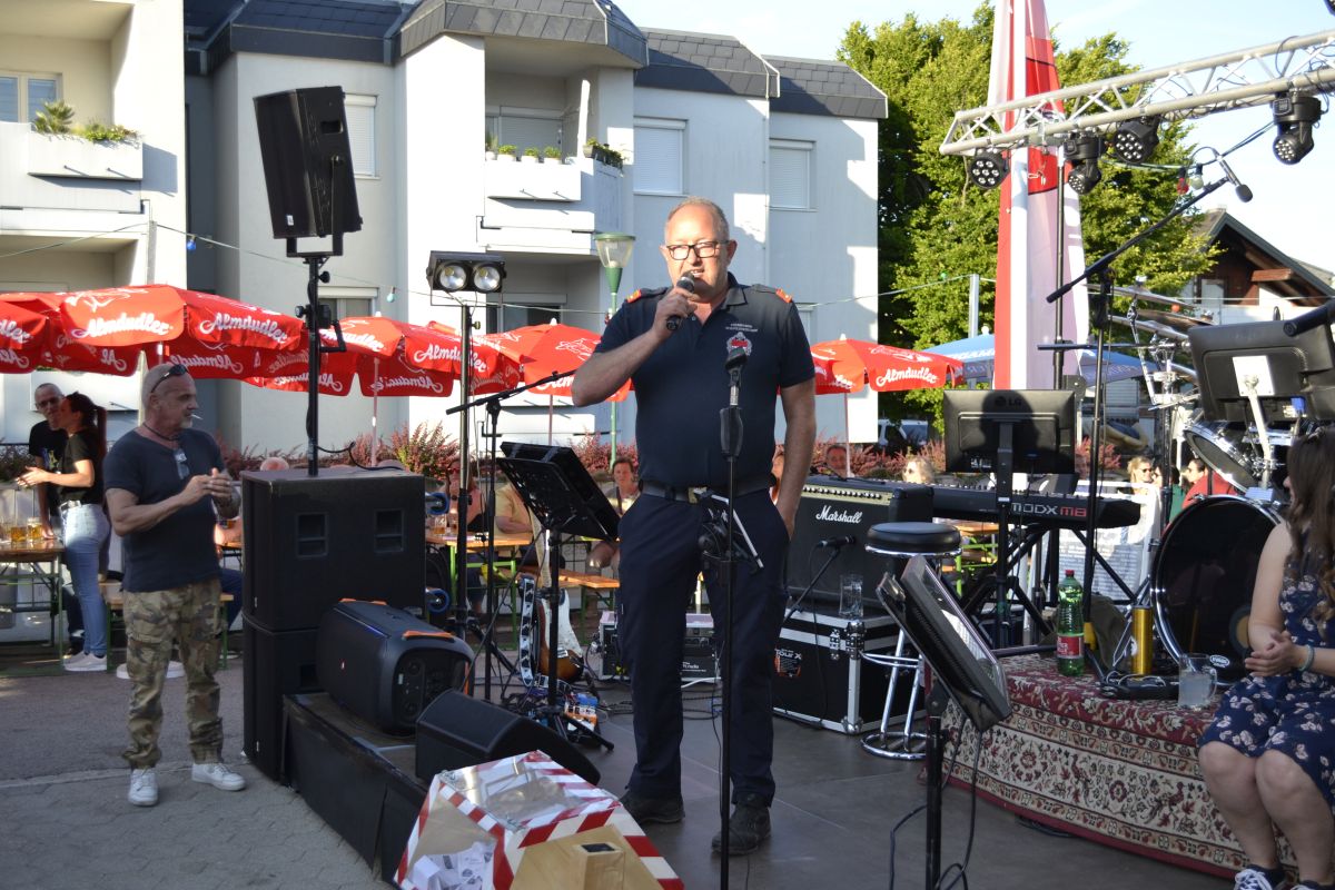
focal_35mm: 42
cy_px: 445
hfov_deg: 46.4
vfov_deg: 31.9
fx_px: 1557
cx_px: 668
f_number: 4.5
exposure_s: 1/160
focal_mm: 28
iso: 100
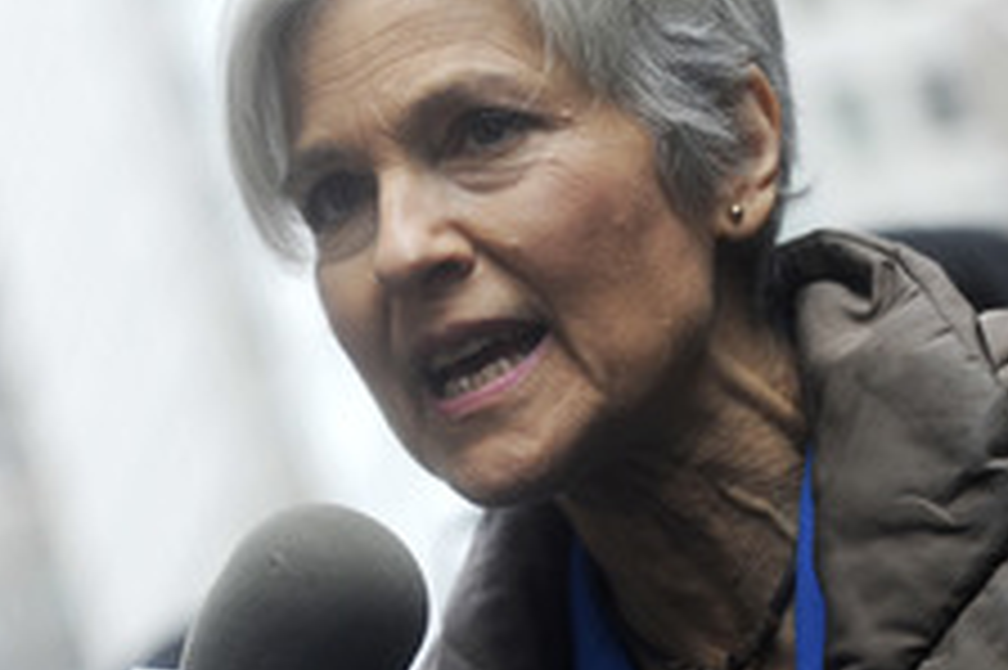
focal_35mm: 141
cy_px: 418
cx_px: 452
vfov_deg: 9.7
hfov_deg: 14.6
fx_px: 3945
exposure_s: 1/1000
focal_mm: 70
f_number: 3.5
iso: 800
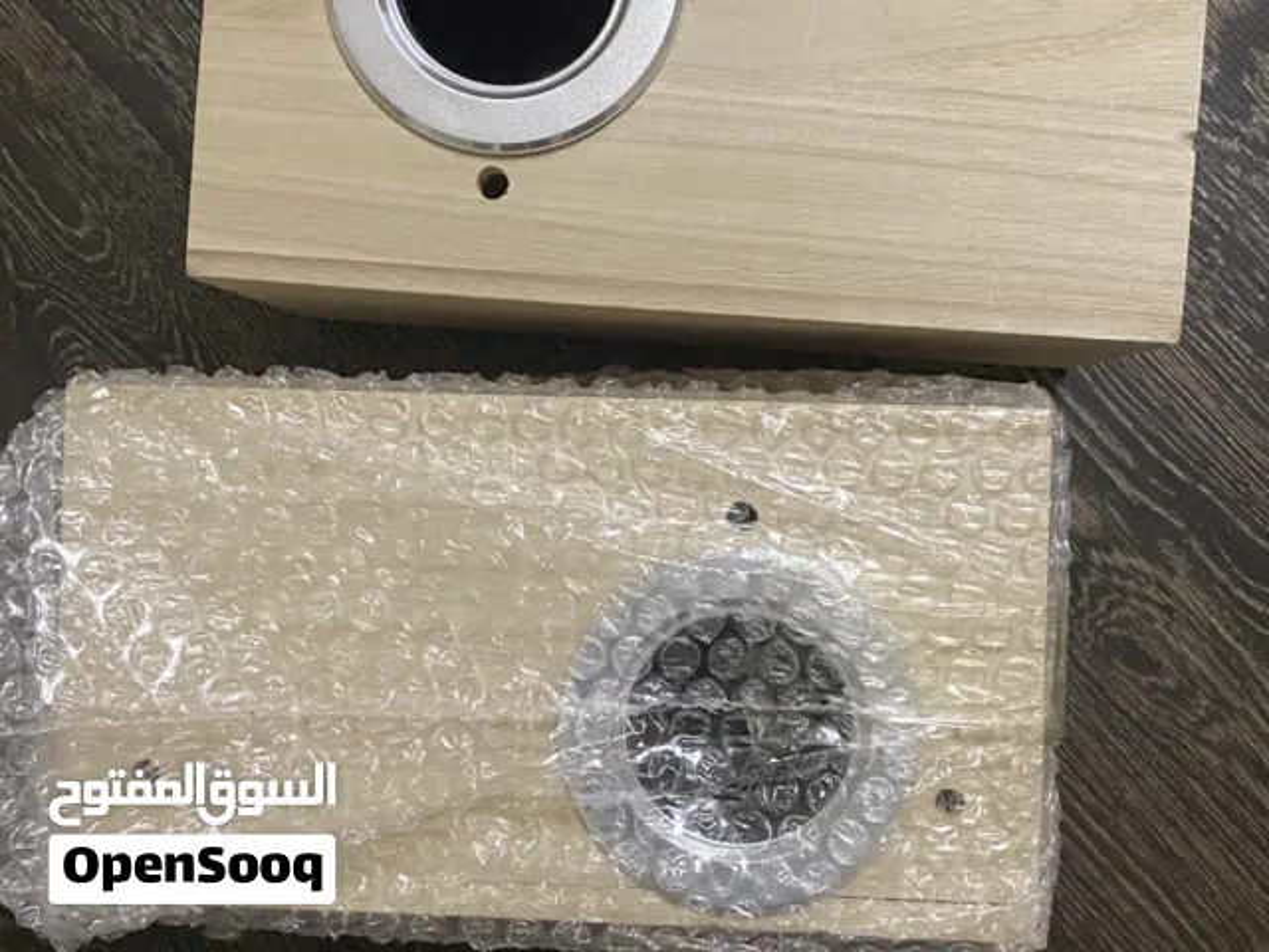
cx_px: 634
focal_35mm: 26
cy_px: 476
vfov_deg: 53.1
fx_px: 953
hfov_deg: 67.3
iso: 640
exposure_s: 1/30
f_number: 1.8
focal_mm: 4.25
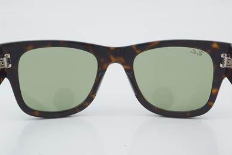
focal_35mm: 85
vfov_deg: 16.2
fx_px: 545
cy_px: 78
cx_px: 115
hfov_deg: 24.0
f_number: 32
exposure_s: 1/3
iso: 100
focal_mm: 55
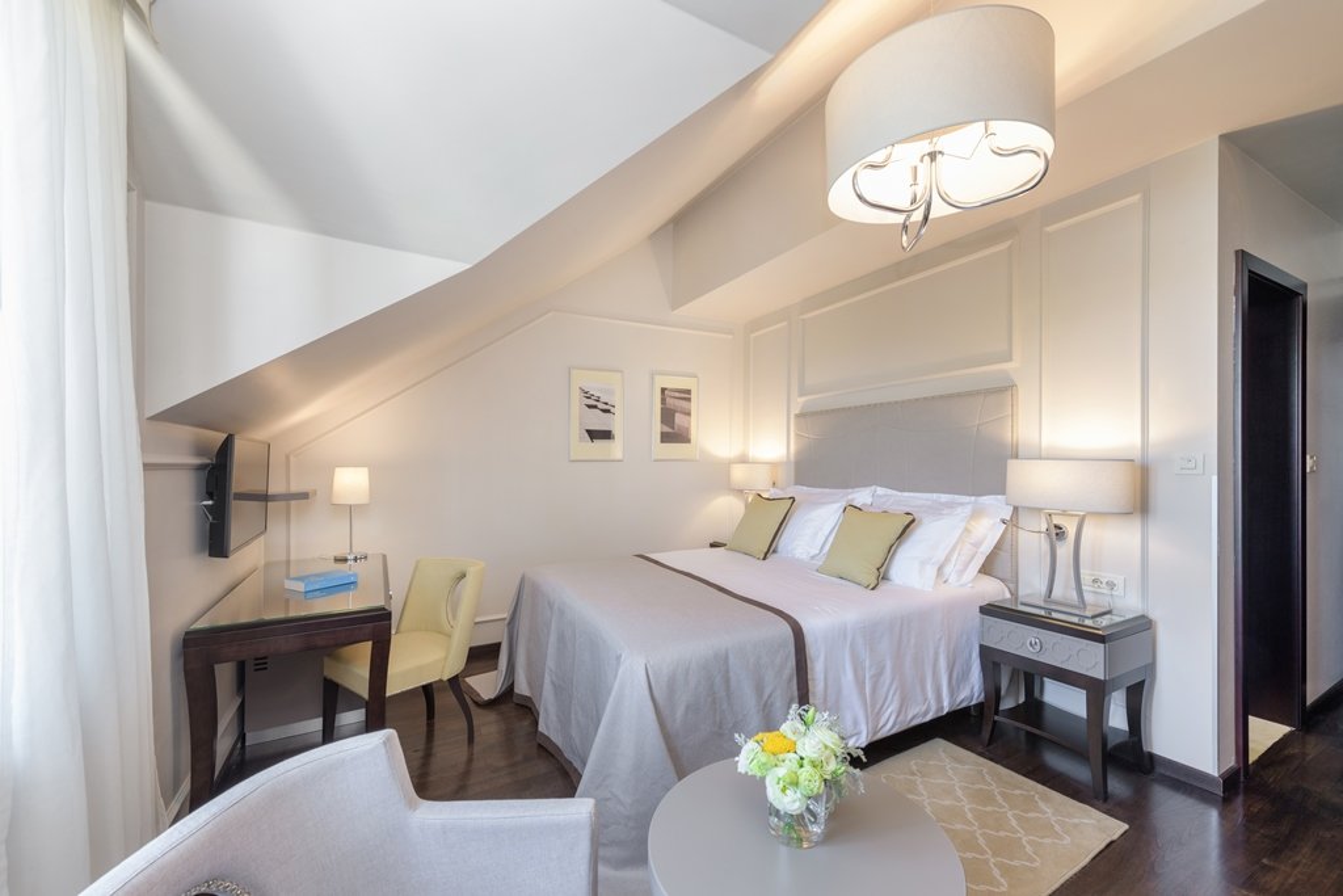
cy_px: 448
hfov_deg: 104.2
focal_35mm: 14
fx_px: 522
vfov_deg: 81.2
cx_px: 672
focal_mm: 14
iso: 200
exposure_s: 1/2.5
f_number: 10
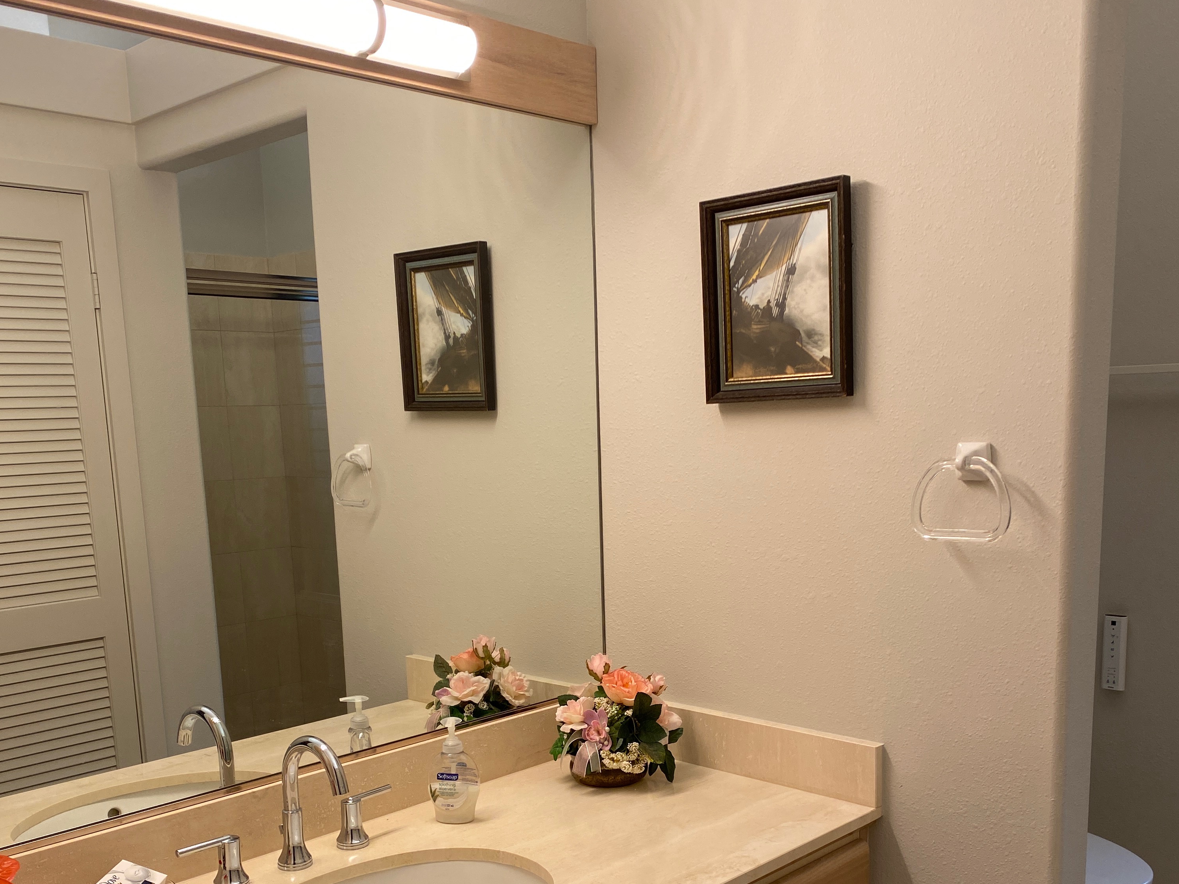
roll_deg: +1.0
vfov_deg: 40.0
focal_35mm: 35
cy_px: 620
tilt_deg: -9.8
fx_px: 1192
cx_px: 587
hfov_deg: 52.6
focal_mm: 4.25
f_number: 1.8
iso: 80
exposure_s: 1/120
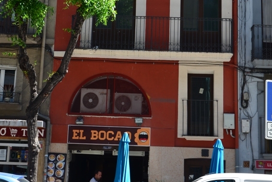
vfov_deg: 15.3
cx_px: 136
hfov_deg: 23.4
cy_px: -14
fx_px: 657
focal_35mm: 87
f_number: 10
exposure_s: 1/80
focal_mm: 38
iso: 200
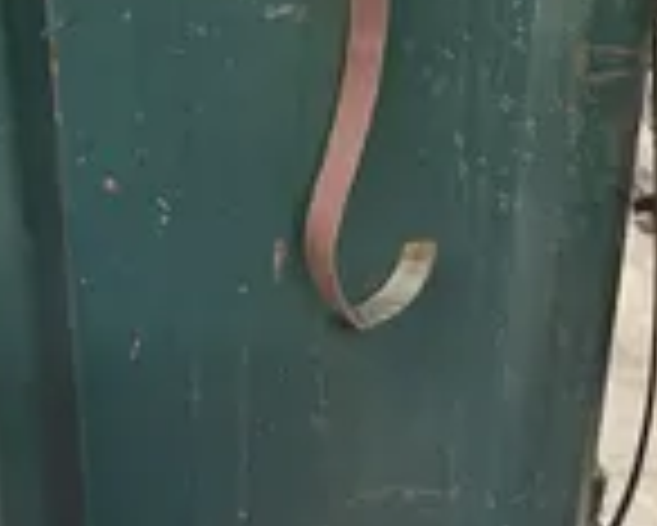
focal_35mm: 64
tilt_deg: -24.7
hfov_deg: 29.5
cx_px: 266
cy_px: -31
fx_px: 1245
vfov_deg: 22.7
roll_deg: +1.3
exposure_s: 1/40
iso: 640
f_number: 1.78
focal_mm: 6.76
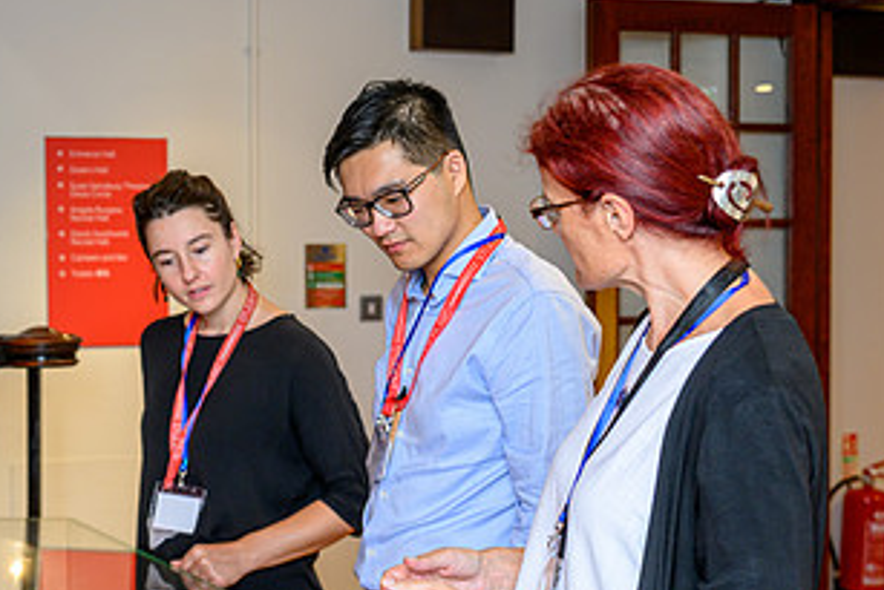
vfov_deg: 20.3
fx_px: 1646
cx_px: 101
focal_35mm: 67
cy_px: 384
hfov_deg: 29.0
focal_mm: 35
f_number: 3.2
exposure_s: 1/60
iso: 400
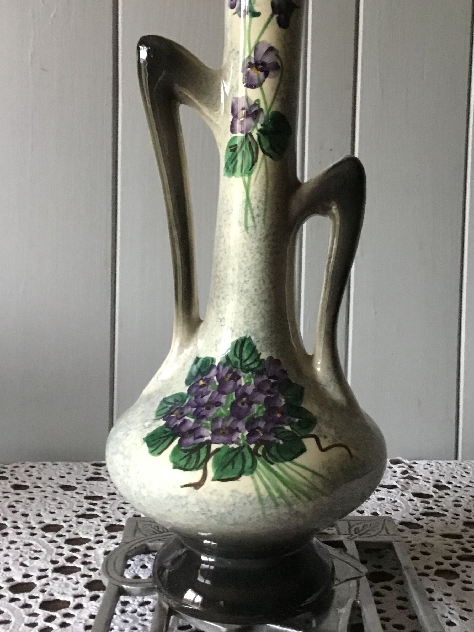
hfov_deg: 34.1
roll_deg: -2.4
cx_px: 304
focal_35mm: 42
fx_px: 767
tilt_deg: -2.9
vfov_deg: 44.3
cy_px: 224
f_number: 2.4
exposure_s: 1/17
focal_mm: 3.3
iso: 250
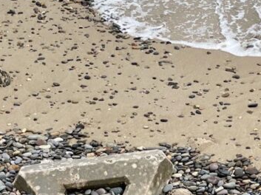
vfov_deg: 9.8
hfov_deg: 13.0
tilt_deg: -35.6
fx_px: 1137
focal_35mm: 151
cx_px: 219
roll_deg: +1.4
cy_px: 171
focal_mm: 6
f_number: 2
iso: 25
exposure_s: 1/256
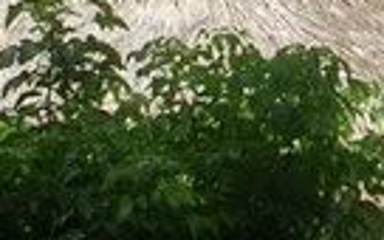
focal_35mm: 237
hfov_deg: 8.7
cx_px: 565
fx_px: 2480
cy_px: -404
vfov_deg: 5.3
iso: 50
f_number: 5.6
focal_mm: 5.8
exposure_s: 1/373
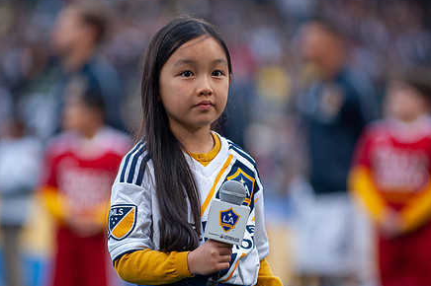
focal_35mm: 266
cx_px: 198
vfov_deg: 5.2
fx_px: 3182
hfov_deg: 7.7
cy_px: 176
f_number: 2.8
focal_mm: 200
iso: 640
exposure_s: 1/800
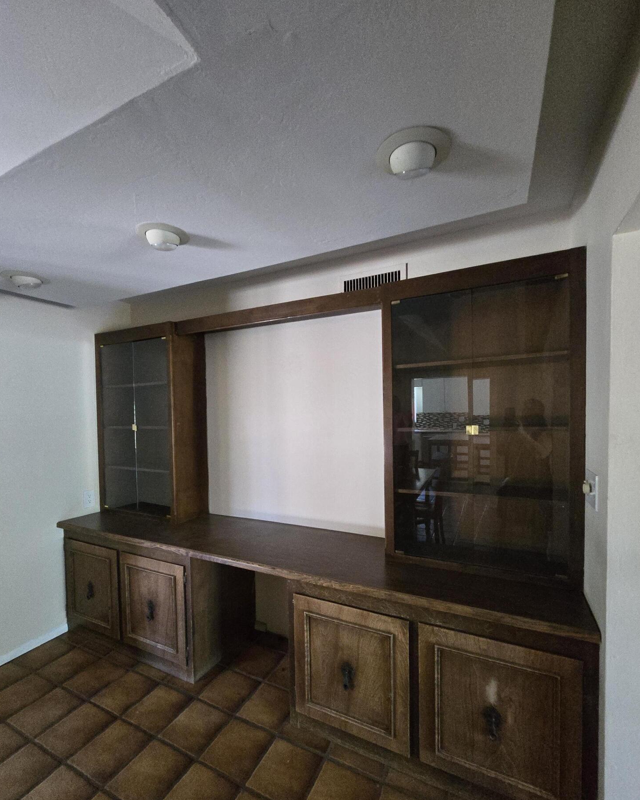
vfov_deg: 100.6
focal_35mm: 14
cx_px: 319
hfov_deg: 88.0
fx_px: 332
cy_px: 419
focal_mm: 2.2
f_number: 2.2
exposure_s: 1/60
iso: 1000
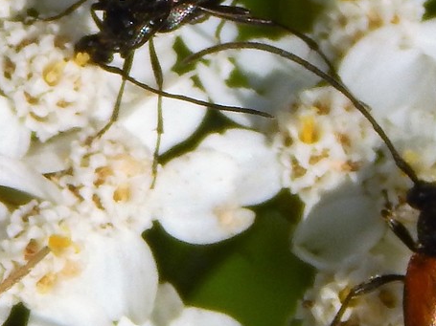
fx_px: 4886
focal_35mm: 388
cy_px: 299
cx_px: 405
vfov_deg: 3.8
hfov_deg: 5.1
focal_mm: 37.1
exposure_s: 1/1250
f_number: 5.4
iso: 125
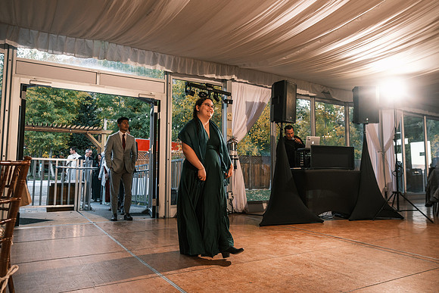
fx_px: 329
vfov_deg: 48.0
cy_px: 146
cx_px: 220
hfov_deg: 67.4
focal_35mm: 27
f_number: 2.8
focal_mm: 18
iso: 400
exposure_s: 1/250
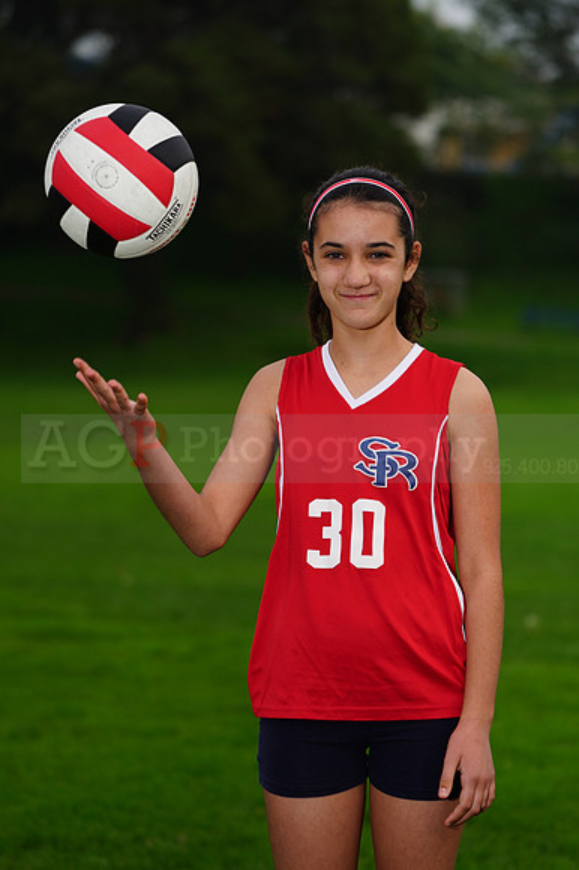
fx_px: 3913
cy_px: 435
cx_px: 290
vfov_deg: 12.7
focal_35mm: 162
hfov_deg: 8.5
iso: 200
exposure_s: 1/250
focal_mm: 162
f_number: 5
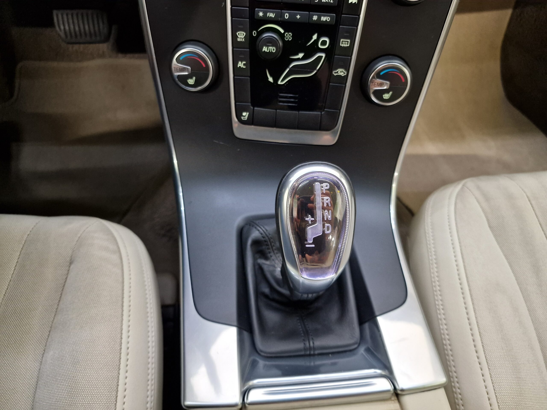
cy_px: 205
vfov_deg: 58.9
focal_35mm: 23
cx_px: 274
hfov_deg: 73.9
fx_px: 363
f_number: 1.8
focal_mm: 6.4
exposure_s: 1/33
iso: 500
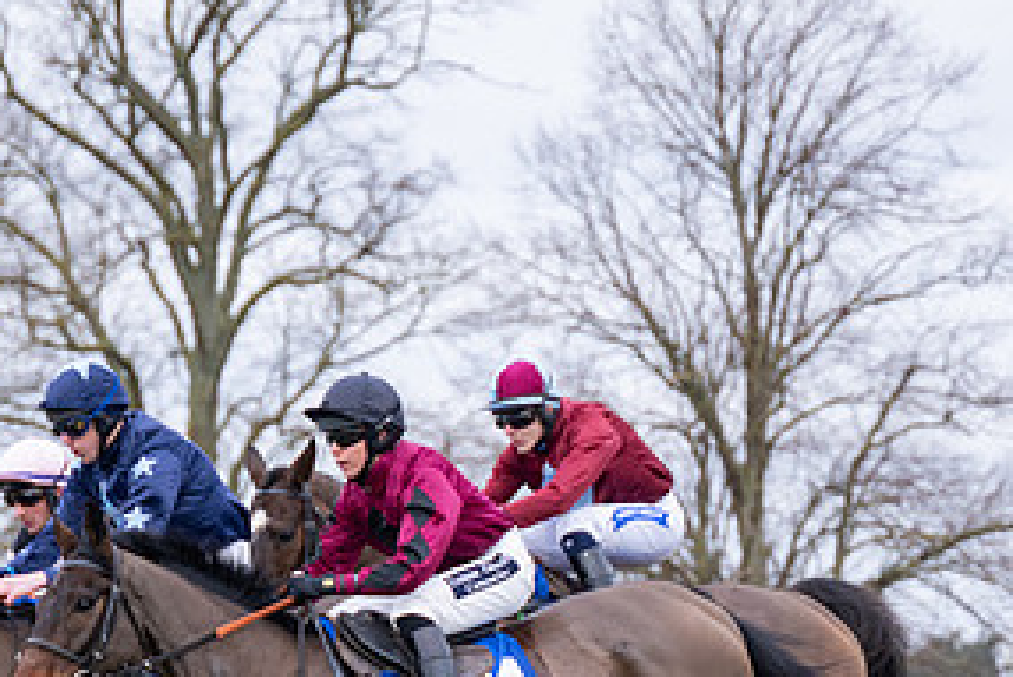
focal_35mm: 283
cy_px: 696
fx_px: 7967
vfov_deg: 4.9
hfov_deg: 7.3
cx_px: 404
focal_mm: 105
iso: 800
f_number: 4
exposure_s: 1/1000
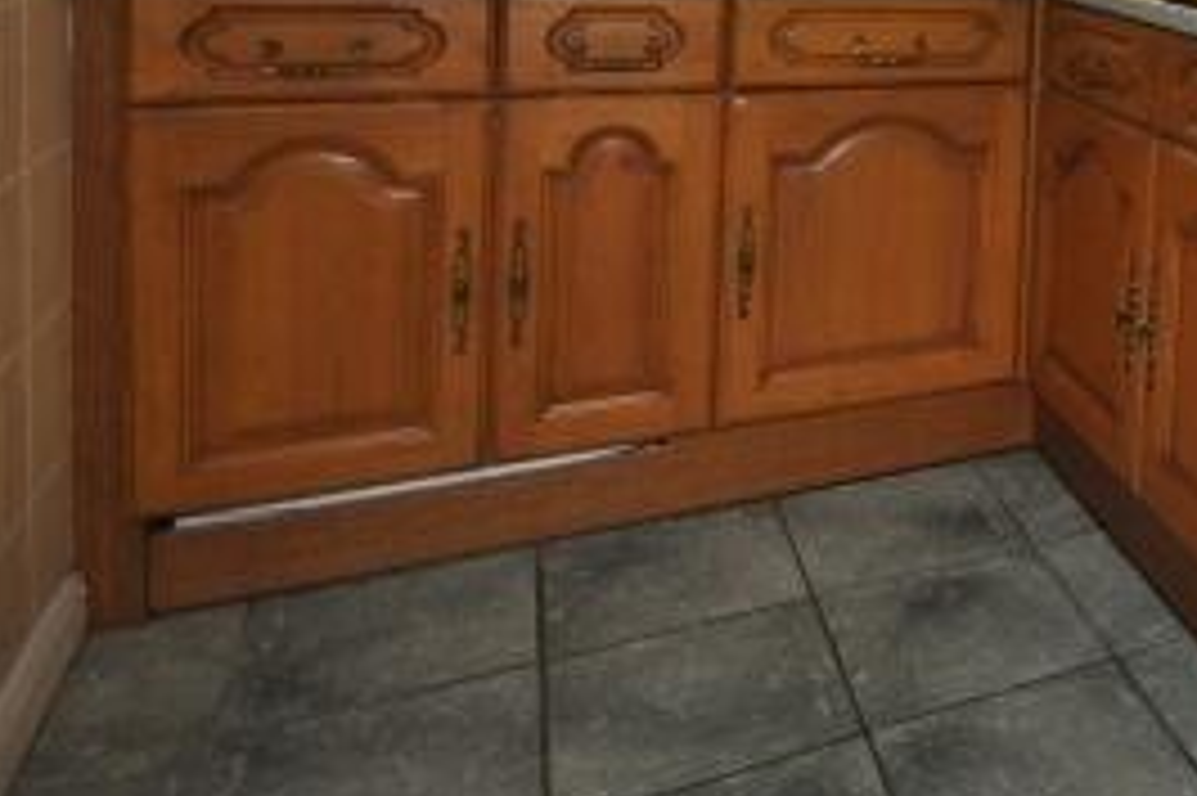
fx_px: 1163
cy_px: -49
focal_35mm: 35
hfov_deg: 41.6
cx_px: 1354
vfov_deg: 33.6
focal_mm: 10
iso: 800
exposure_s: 1/60
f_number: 4
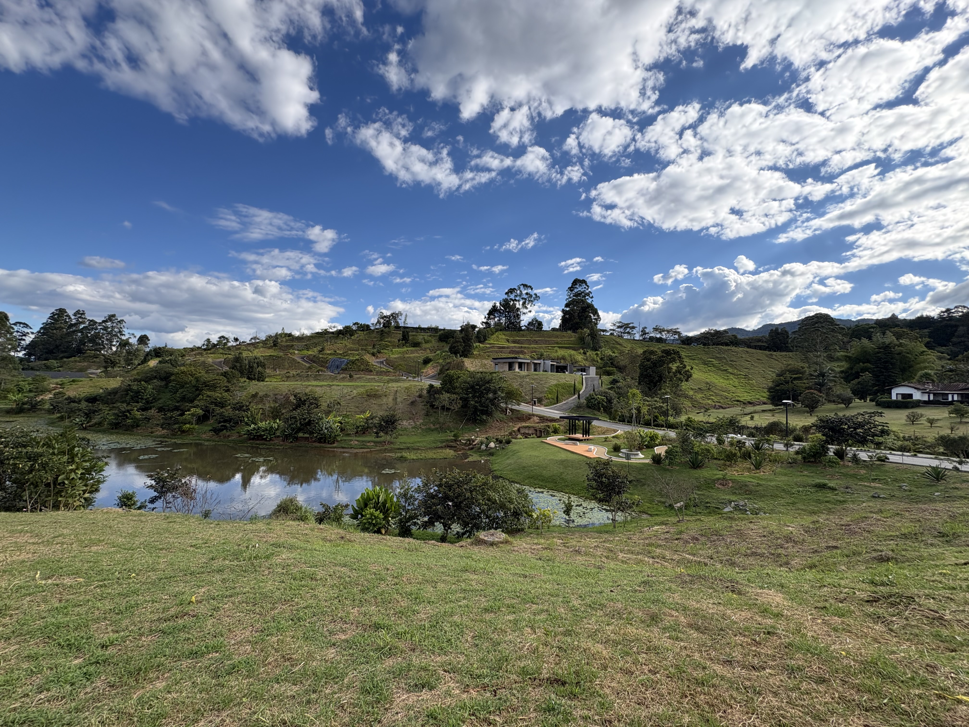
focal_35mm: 14
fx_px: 392
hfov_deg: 102.1
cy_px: 364
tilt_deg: +7.2
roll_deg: -2.7
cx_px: 484
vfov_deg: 85.7
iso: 50
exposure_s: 1/1236
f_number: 2.2
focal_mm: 2.22
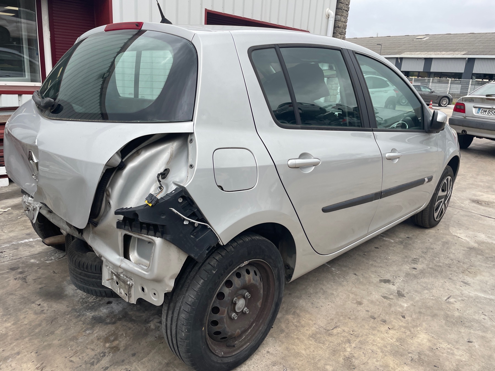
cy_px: 186
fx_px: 372
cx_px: 248
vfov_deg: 53.1
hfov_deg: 67.3
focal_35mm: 26
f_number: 1.6
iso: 32
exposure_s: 1/469
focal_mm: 4.2
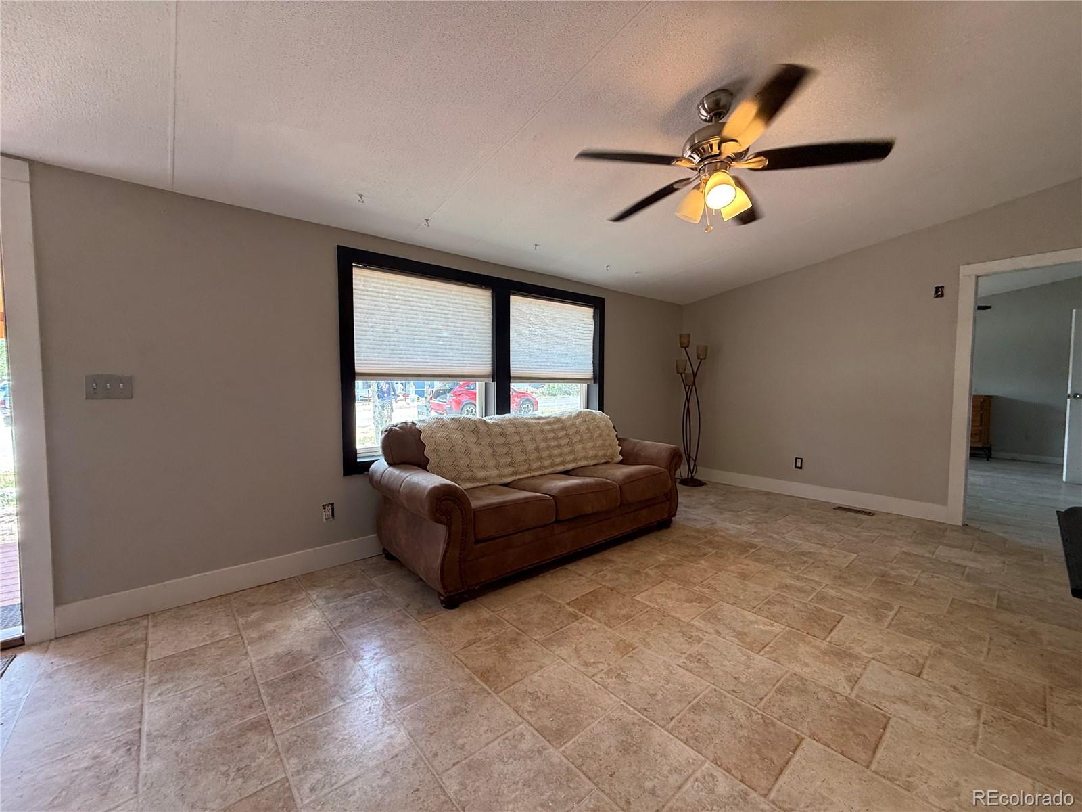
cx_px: 541
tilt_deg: -2.8
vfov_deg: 85.7
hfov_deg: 102.1
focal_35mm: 14
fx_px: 438
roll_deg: +0.1
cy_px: 406
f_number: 2.2
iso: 100
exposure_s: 1/120
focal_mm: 2.22
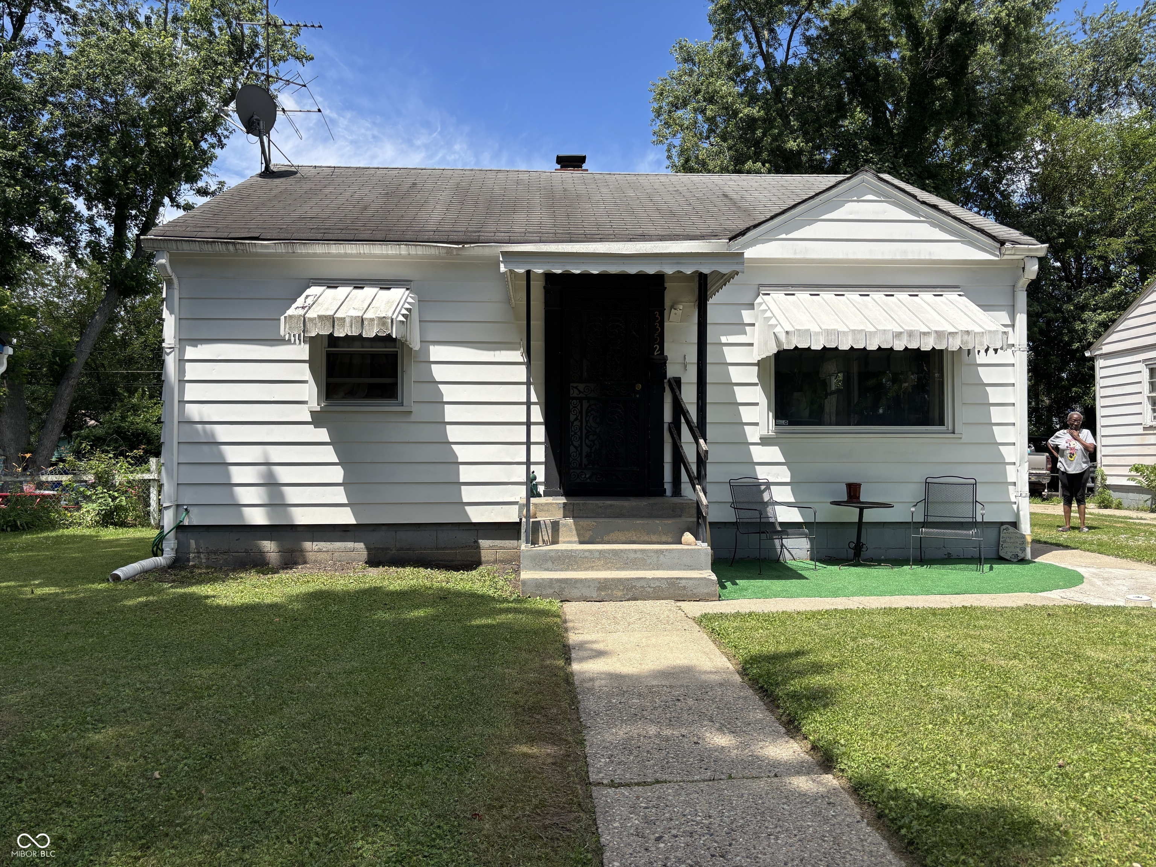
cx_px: 578
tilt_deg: +2.7
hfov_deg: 67.3
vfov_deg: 53.1
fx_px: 868
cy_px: 434
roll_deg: -0.9
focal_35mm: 26
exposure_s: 1/2710
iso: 50
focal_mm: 5.96
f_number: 1.6
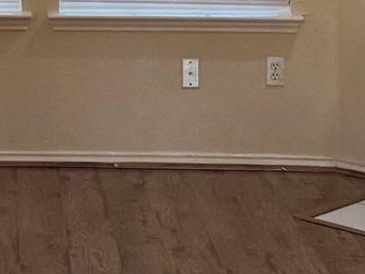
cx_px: 5
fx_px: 1519
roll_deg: -0.5
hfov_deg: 13.5
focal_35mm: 144
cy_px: -152
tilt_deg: -3.6
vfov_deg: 10.0
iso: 125
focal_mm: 6.76
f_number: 1.78
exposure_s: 1/120
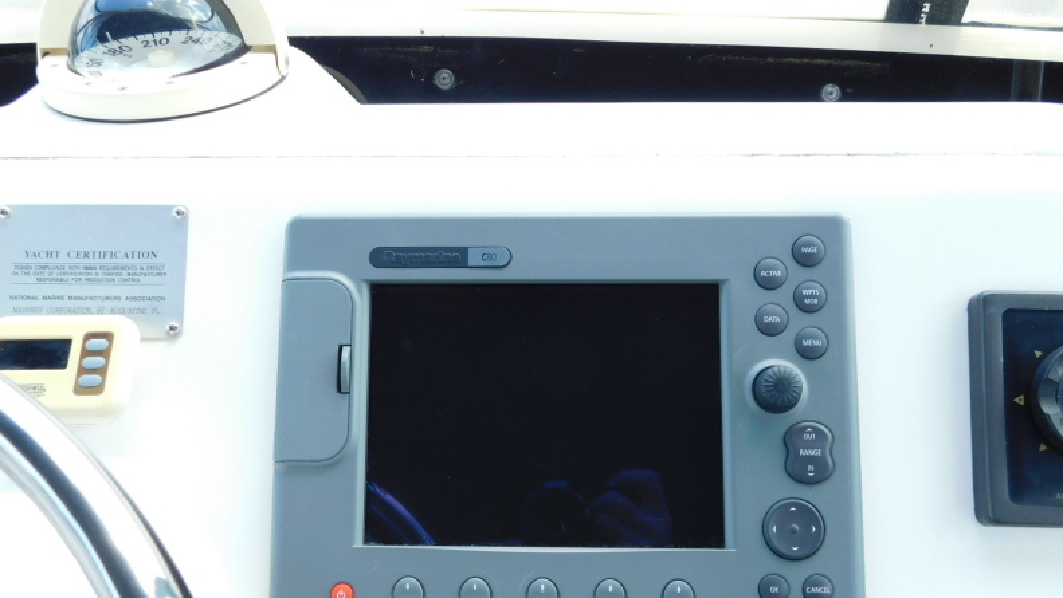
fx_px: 930
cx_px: 527
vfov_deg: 35.4
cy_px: 386
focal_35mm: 33
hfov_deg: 59.5
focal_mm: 5.3
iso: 125
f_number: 3.2
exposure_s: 1/160
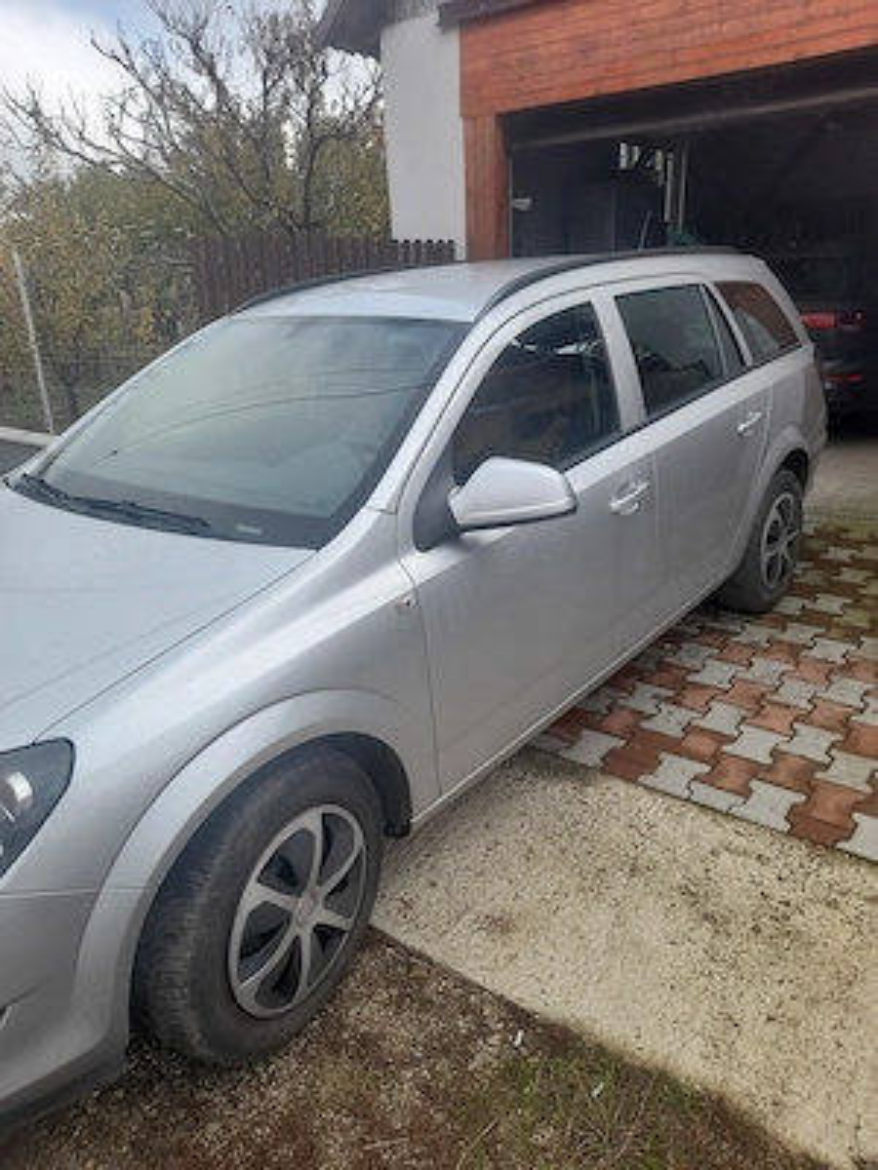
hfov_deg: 54.9
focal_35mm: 25
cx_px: 439
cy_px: 585
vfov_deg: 69.4
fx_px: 845
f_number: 2
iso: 20
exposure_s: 1/265
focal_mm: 4.6
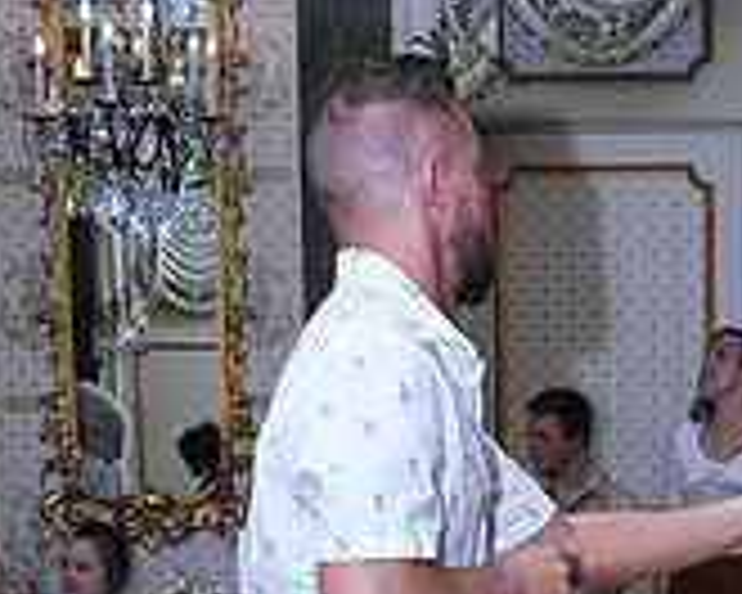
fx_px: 2899
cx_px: 839
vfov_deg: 11.3
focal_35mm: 132
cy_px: 864
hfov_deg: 14.2
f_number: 6.3
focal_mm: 40
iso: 5000
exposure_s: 1/200
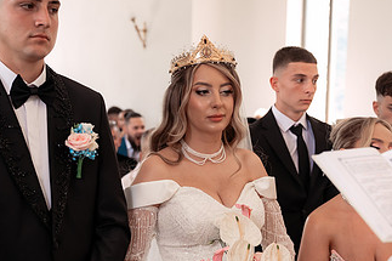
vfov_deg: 19.4
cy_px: 168
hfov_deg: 28.9
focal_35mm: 70
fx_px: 762
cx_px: 184
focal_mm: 39
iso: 1600
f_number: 2.8
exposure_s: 1/320
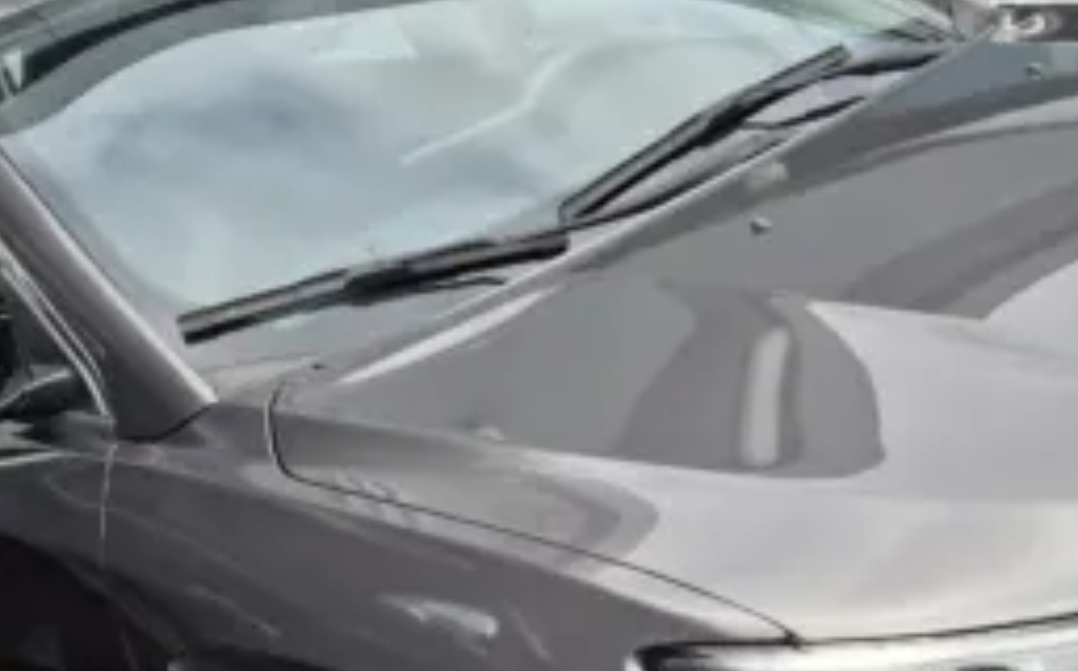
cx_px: 671
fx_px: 1673
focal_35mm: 57
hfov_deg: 35.5
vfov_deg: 22.4
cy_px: 537
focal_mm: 5.4
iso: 25
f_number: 1.8
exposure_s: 1/1072
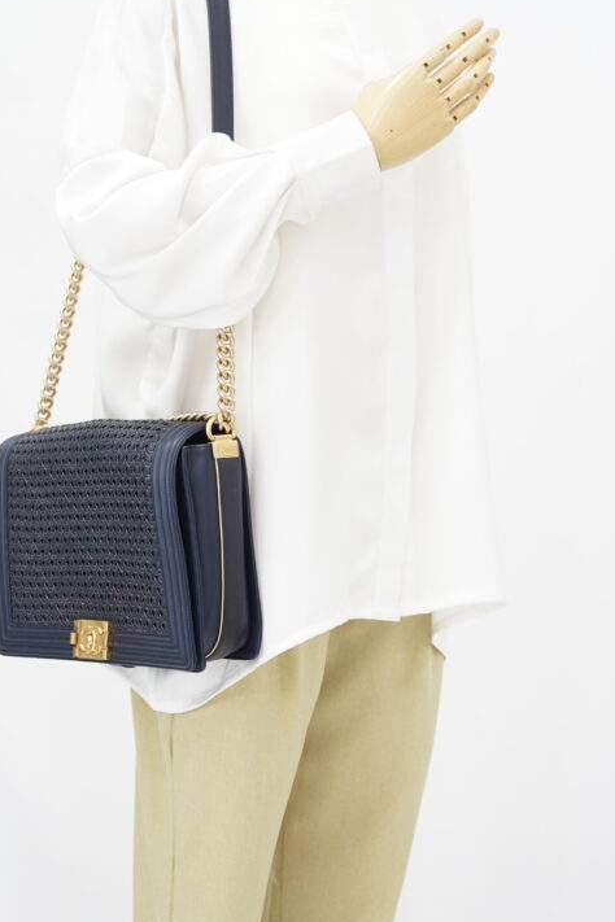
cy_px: 377
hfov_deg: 18.9
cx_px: 274
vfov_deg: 28.0
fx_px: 1845
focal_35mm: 72
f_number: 6.3
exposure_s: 1/6
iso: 640
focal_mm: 50
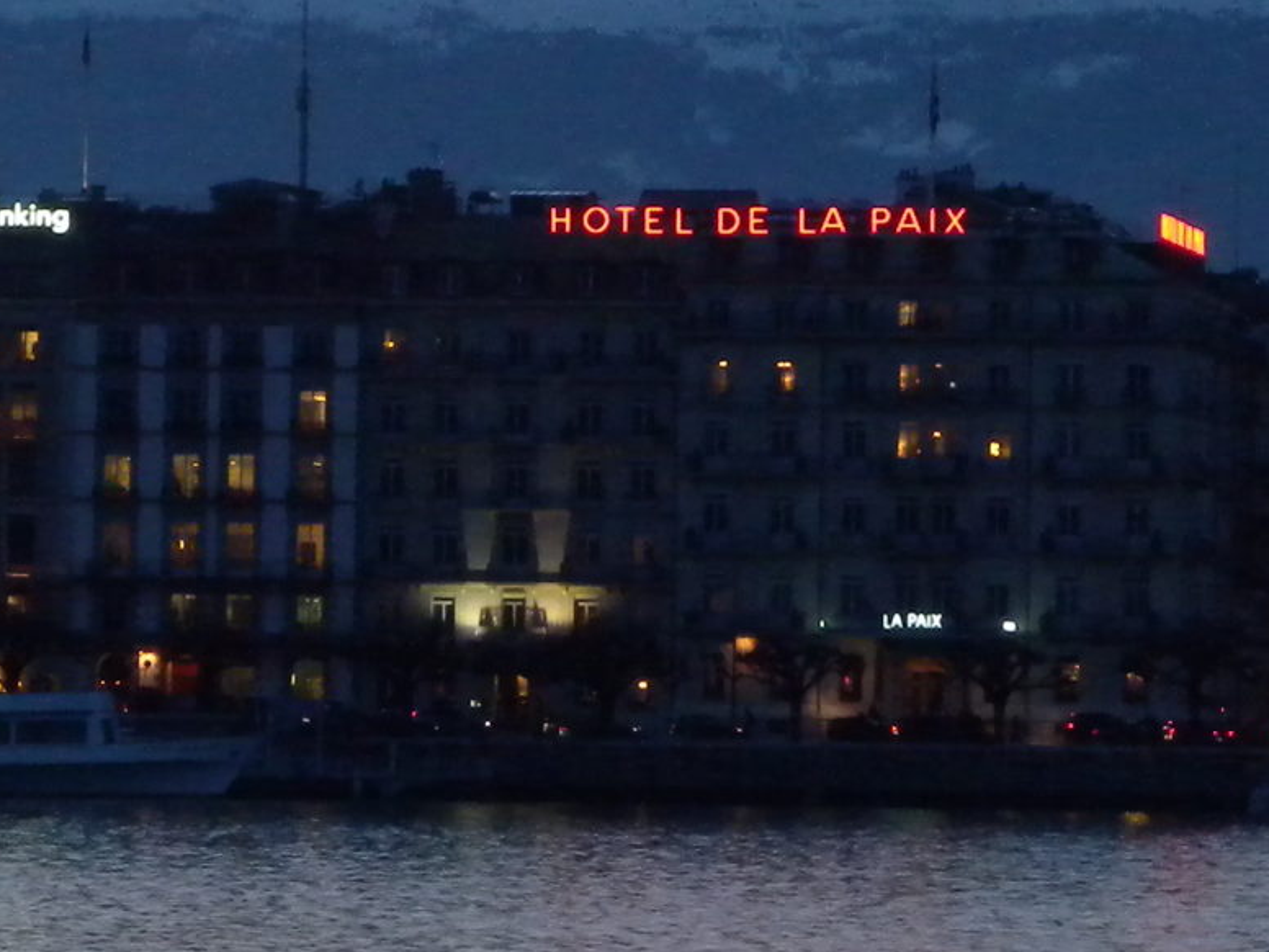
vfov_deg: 4.8
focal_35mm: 310
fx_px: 11364
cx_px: 366
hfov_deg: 6.4
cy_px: 90
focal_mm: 20.1
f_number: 5.3
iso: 400
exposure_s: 1/24
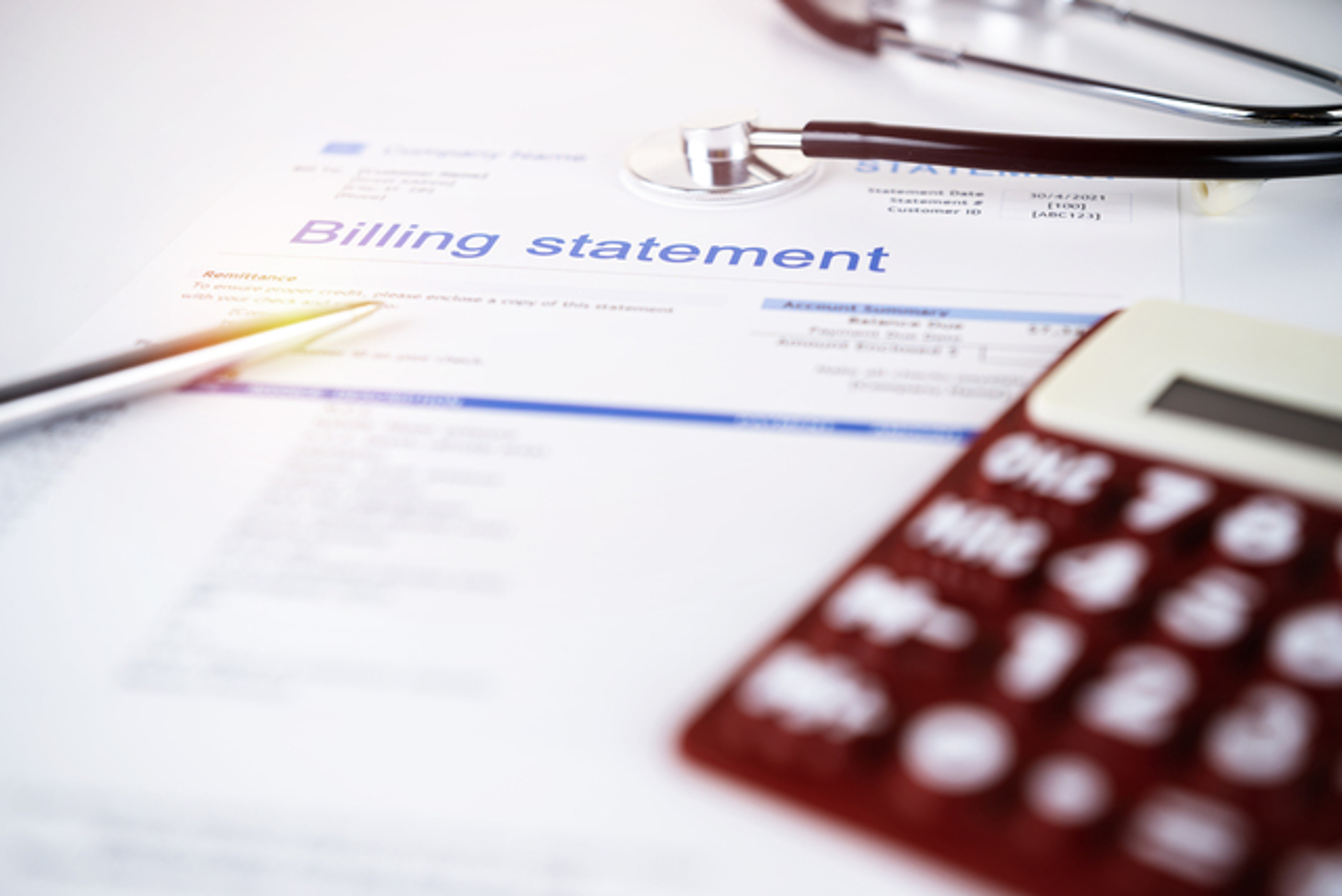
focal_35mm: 45
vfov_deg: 29.9
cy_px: 448
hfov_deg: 43.6
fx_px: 1678
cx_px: 671
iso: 100
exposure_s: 1/200
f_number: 2.8
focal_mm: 45
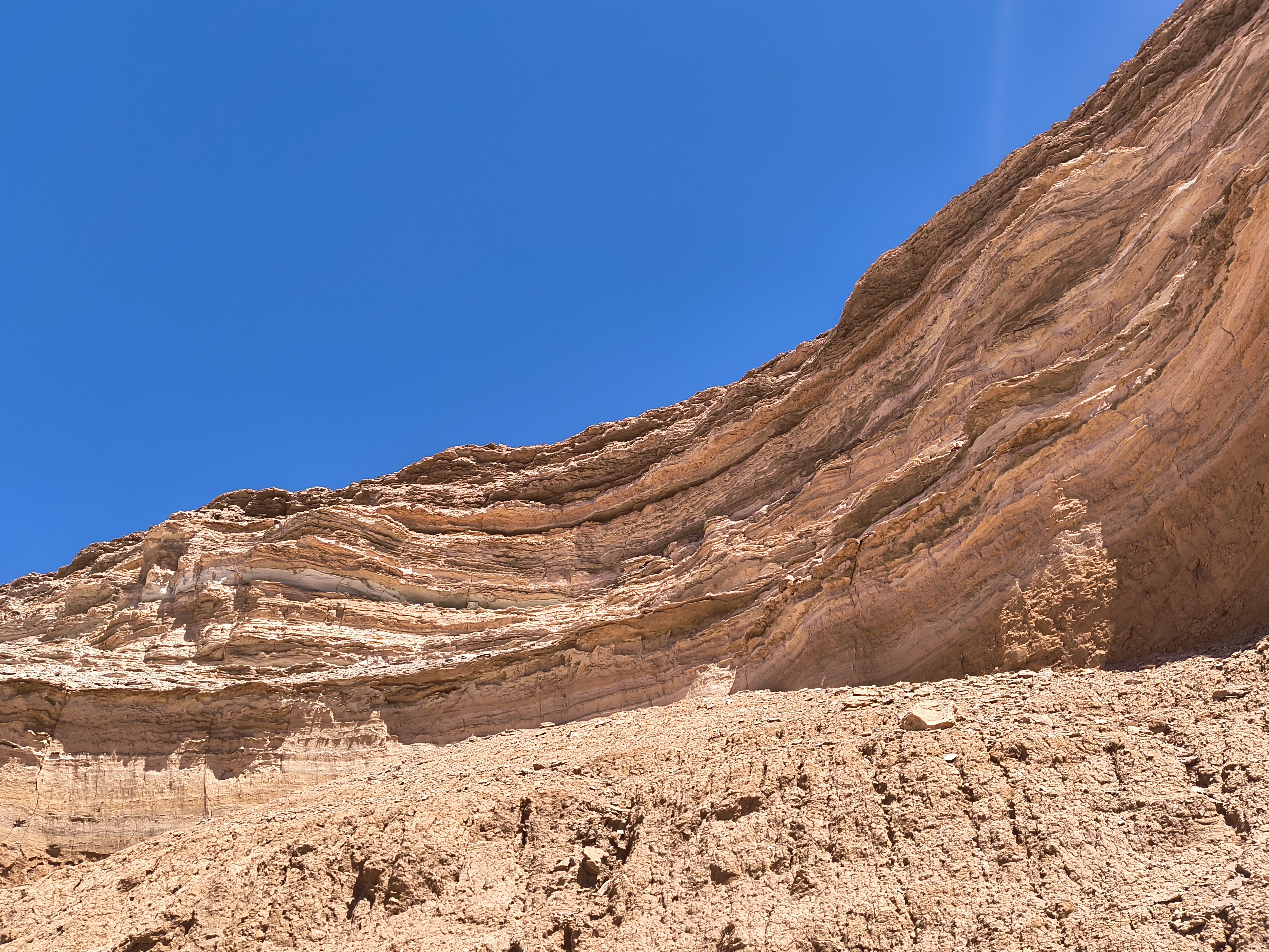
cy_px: 522
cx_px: 617
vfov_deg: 46.7
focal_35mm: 30
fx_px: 1100
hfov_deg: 60.0
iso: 100
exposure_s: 1/848
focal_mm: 4.68
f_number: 1.7
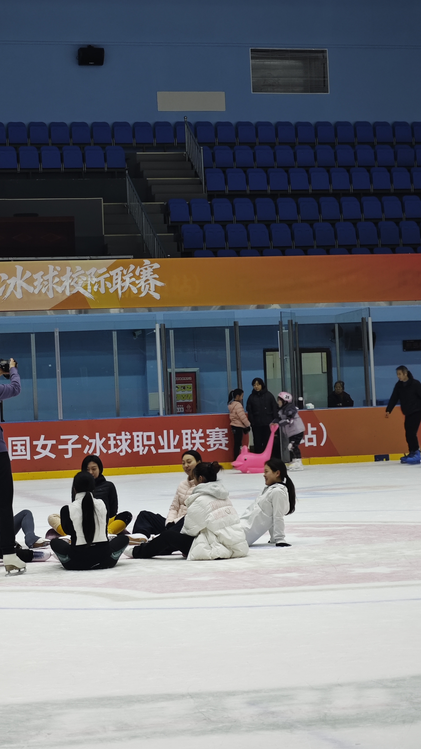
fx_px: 1786
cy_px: 388
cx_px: 113
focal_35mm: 90
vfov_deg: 23.7
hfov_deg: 13.4
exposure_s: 1/100
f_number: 2
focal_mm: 10.1
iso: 1000
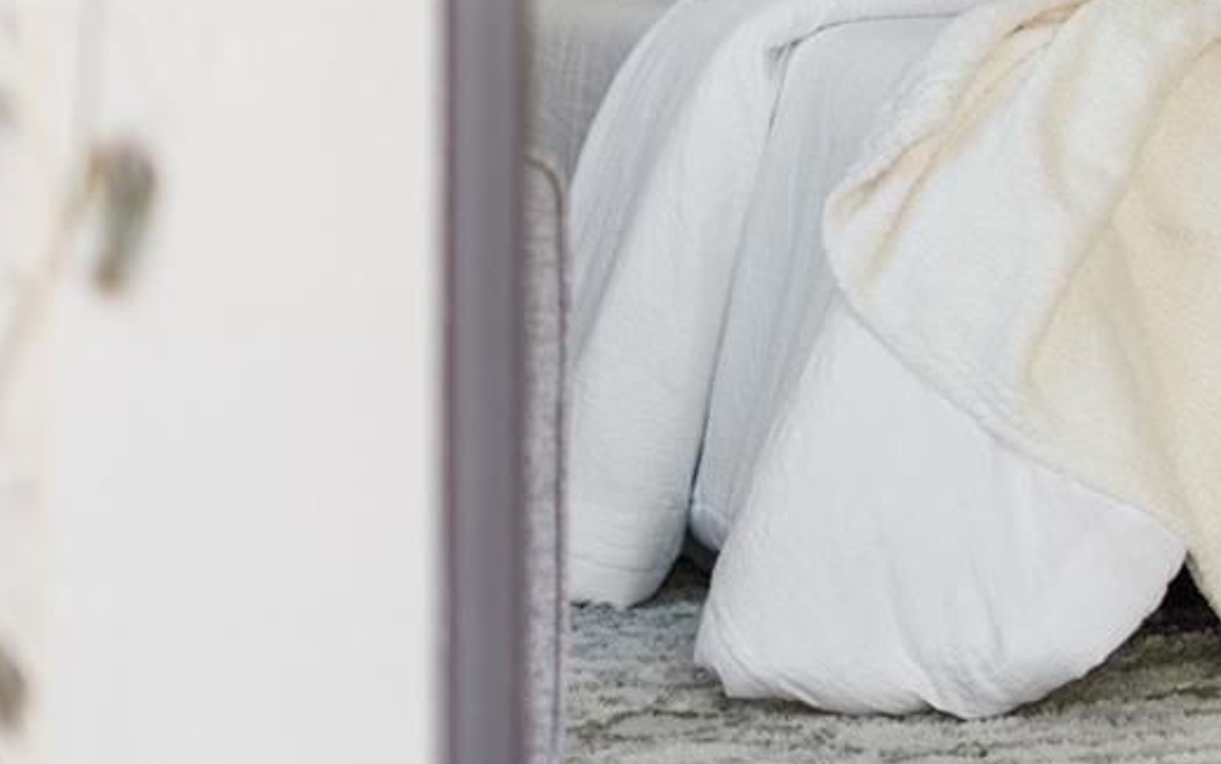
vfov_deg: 8.2
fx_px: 5227
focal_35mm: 157
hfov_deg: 12.8
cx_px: 1673
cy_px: -284
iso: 100
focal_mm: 50
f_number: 1.8
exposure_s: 1/100
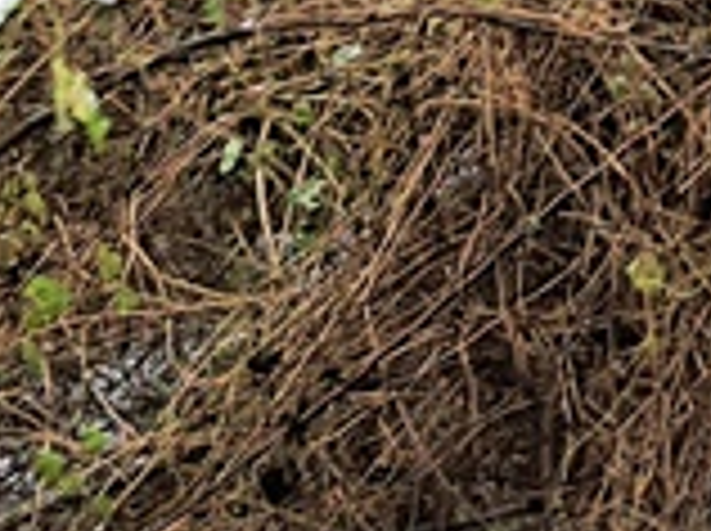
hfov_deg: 11.7
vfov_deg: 8.2
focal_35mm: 165
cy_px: -778
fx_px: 3384
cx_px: 900
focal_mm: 4.32
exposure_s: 1/160
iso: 50
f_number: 1.7
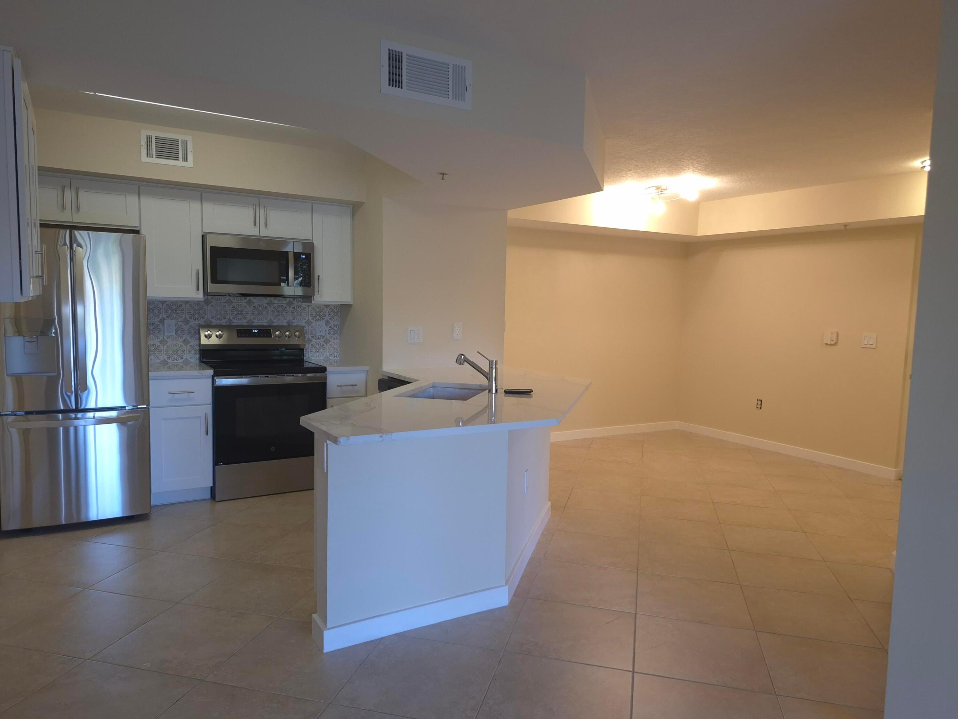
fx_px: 637
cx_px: 479
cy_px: 360
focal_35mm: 23
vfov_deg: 58.9
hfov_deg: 73.9
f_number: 1.8
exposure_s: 1/60
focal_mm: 5.4
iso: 100
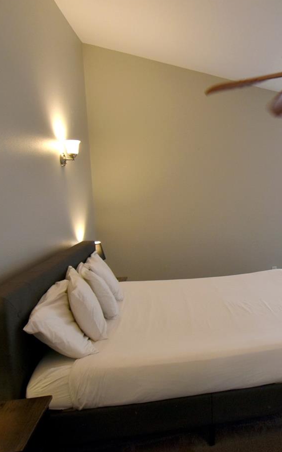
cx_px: 259
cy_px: 242
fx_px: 332
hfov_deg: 41.9
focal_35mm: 27
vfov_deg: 68.3
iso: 450
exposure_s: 1/60
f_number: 4.5
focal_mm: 10
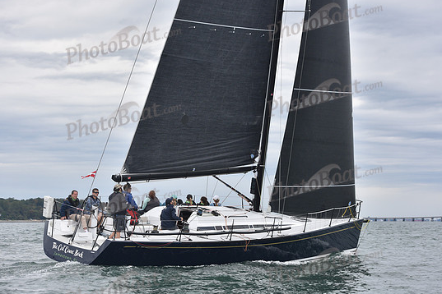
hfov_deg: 18.9
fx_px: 1326
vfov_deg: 12.7
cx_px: 225
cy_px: 150
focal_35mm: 108
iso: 400
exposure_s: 1/1000
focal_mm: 100
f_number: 5
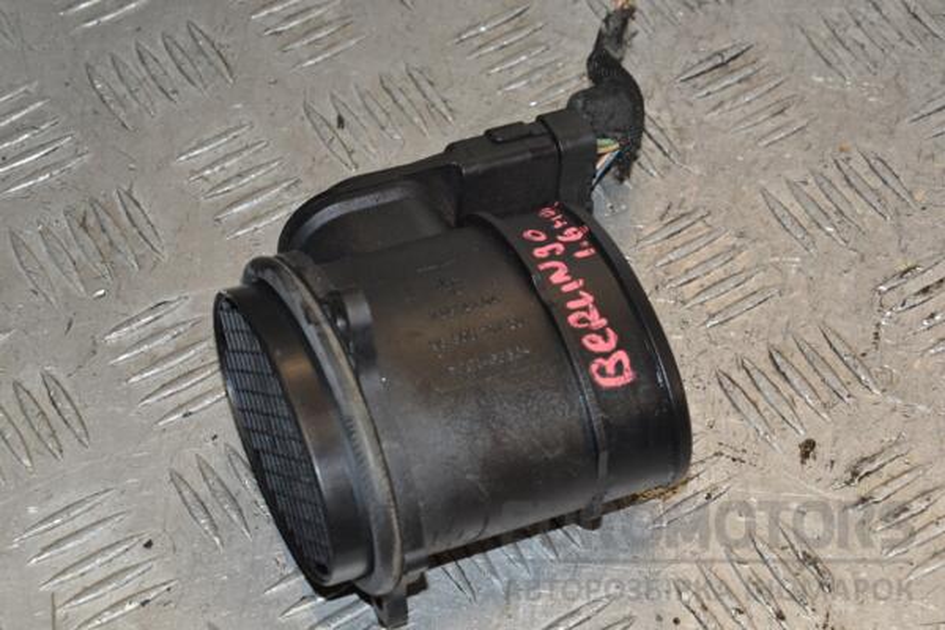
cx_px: 472
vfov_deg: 13.0
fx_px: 2756
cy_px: 315
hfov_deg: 19.5
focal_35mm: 105
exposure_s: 1/200
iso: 800
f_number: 8
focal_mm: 70
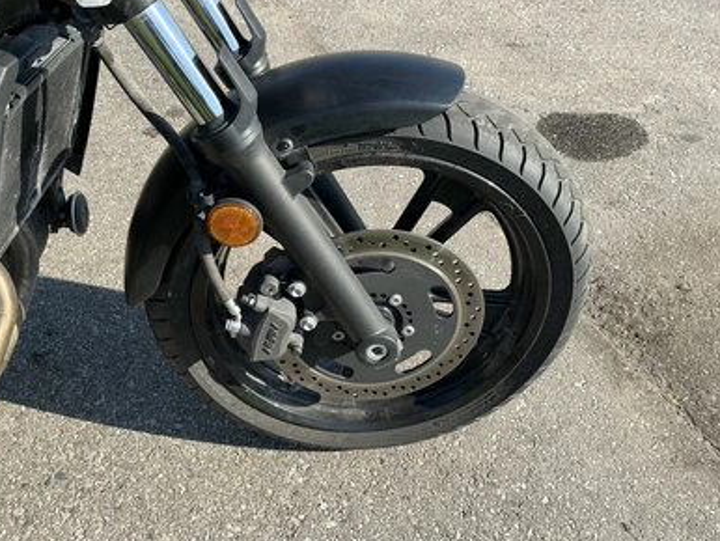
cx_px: 349
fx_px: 604
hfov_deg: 61.6
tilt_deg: -46.7
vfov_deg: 48.3
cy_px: 274
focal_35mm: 29
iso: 25
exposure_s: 1/781
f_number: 1.8
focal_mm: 3
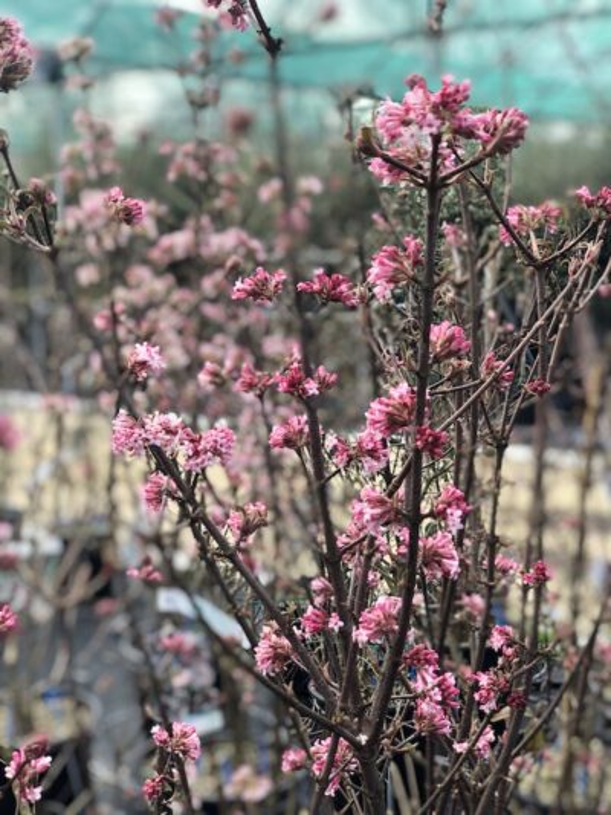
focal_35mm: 52
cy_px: 408
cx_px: 306
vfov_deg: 36.8
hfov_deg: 28.0
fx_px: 1223
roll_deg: +1.6
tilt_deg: -7.7
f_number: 2.4
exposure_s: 1/182
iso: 16
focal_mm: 6
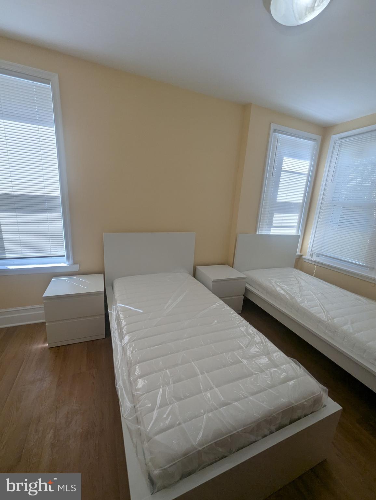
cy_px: 250
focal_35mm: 13
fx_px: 188
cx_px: 188
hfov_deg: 90.0
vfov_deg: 106.1
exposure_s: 1/351
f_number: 2.2
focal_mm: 1.95
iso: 47
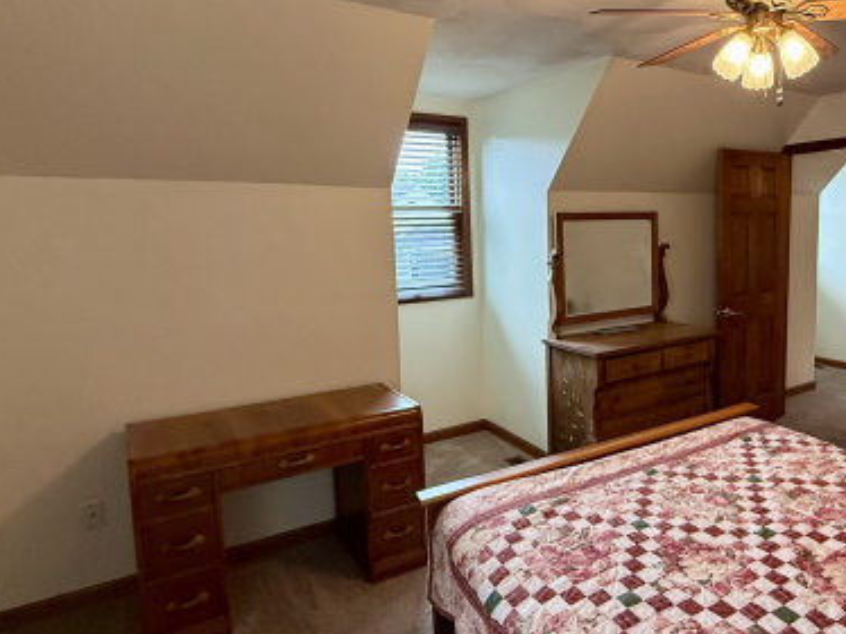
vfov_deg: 54.8
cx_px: 580
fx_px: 611
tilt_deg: -6.0
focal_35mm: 25
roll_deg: +0.9
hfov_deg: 67.1
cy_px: 292
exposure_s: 1/120
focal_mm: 2.22
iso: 320
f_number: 2.2
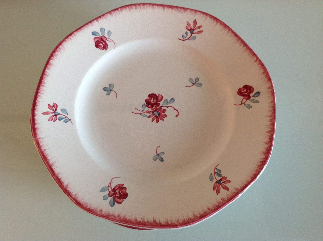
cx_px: 162
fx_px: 326
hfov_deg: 52.7
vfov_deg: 40.6
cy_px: 120
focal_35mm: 35
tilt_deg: -70.9
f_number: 2.4
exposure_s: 1/17
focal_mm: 4.28
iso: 80
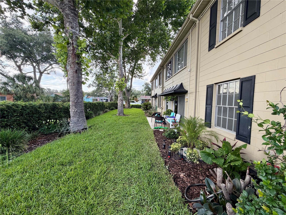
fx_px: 116
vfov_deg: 85.7
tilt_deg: -4.3
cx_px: 143
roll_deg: -1.2
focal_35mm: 14
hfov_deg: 102.1
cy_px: 108
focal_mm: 2.22
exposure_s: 1/121
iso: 50
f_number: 2.2
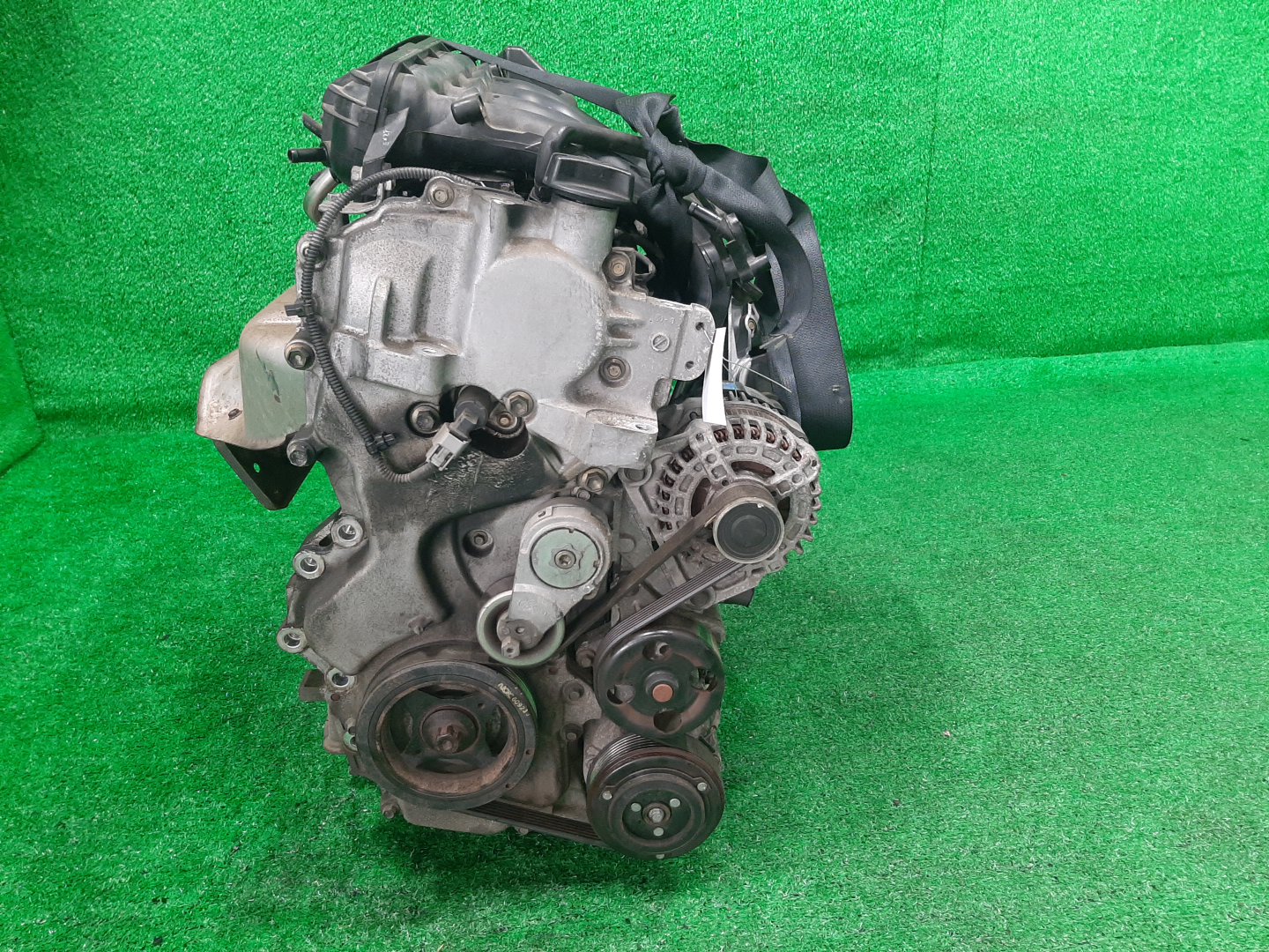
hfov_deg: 67.3
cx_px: 634
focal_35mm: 26
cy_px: 476
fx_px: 953
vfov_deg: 53.1
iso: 177
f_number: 1.7
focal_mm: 3.93
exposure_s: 1/50
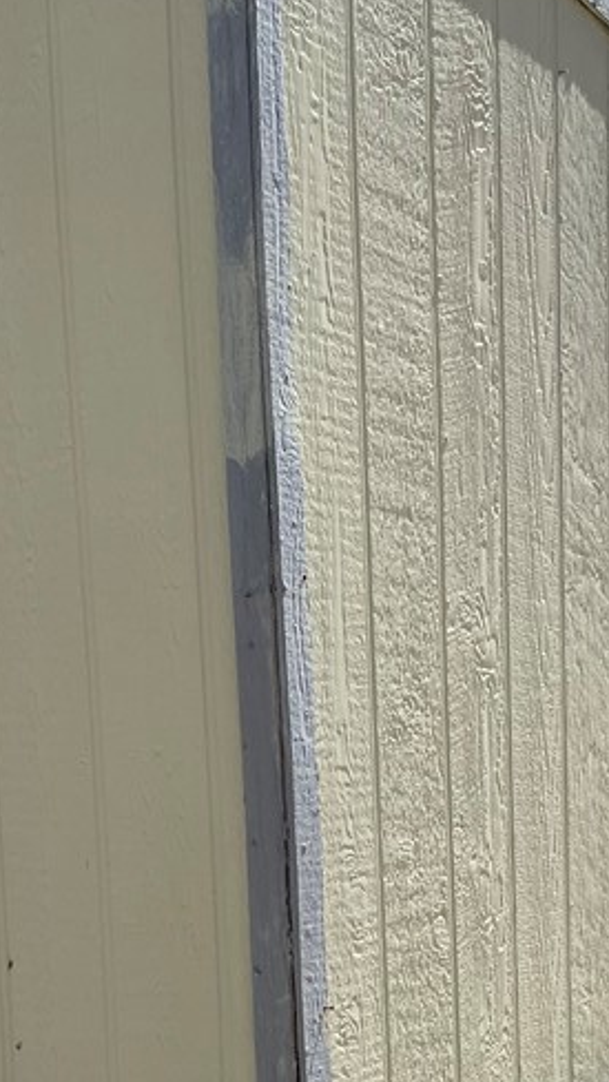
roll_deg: -0.8
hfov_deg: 19.8
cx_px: 731
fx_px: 1637
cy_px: 1047
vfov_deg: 33.9
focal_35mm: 57
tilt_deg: -7.8
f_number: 1.6
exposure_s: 1/4902
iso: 32
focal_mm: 5.1
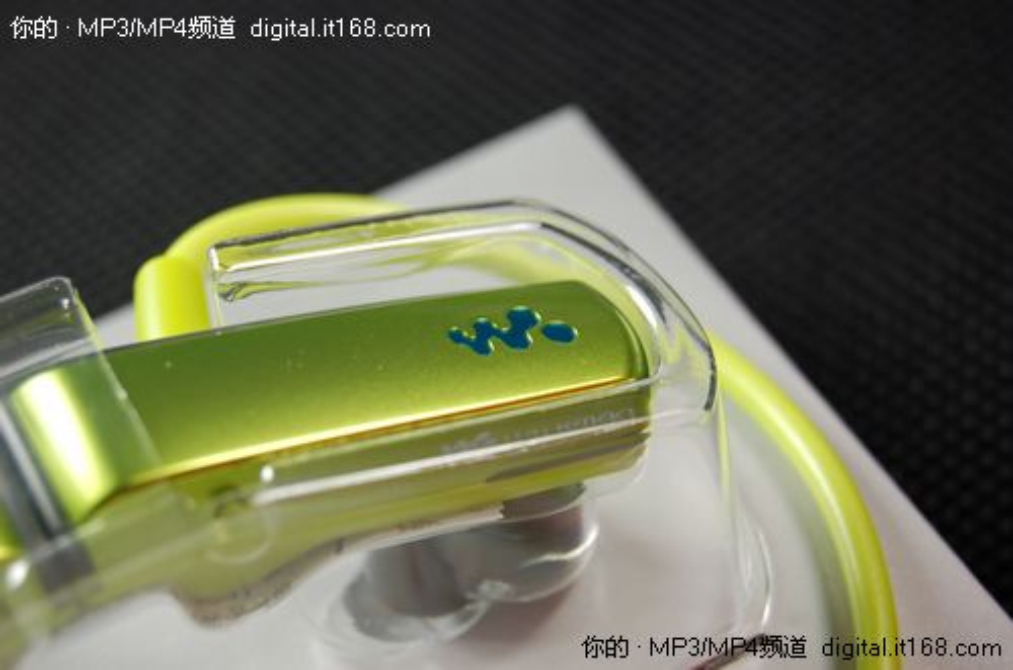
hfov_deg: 24.7
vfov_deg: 16.5
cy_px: 335
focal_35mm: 82
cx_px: 506
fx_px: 2316
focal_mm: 55
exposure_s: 1/30
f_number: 5.6
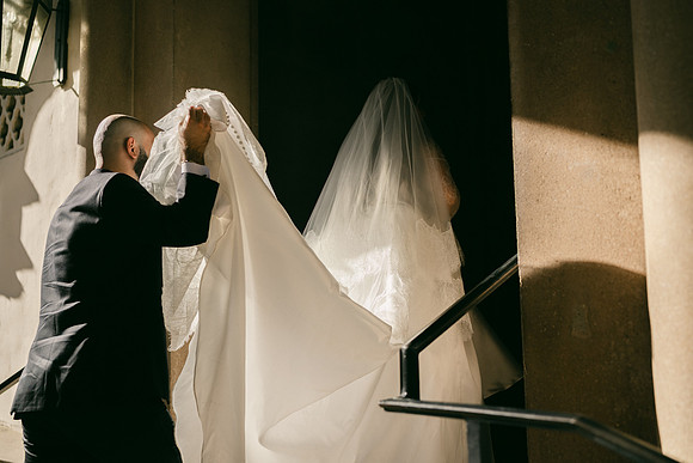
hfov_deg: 54.4
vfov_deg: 37.9
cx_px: 346
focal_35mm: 35
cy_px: 232
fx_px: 674
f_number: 2
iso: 64
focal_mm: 35
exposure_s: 1/1250
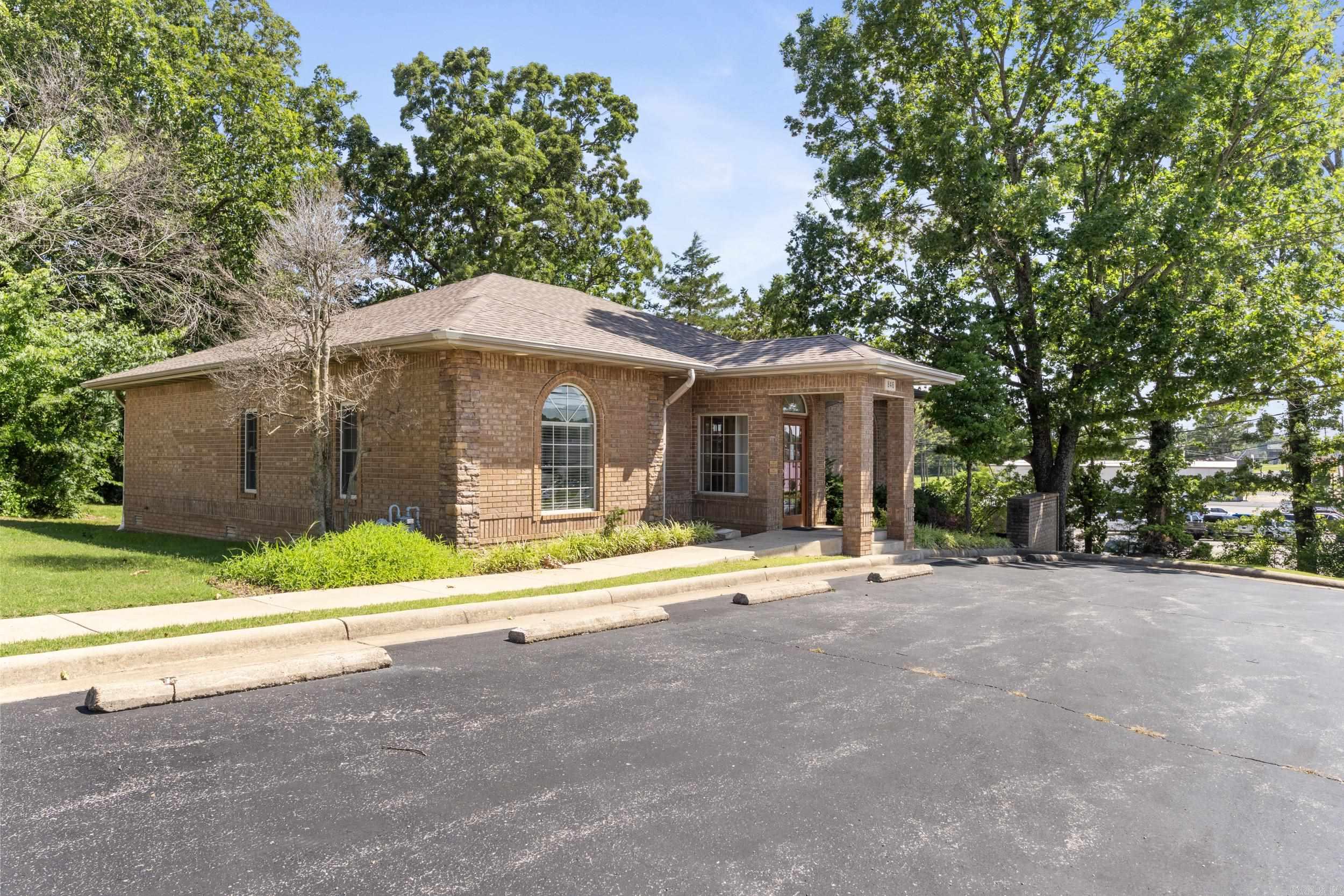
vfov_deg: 55.5
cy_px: 448
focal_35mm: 23
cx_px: 672
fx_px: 851
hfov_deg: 76.6
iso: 200
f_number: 9
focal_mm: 15.2
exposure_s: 1/80
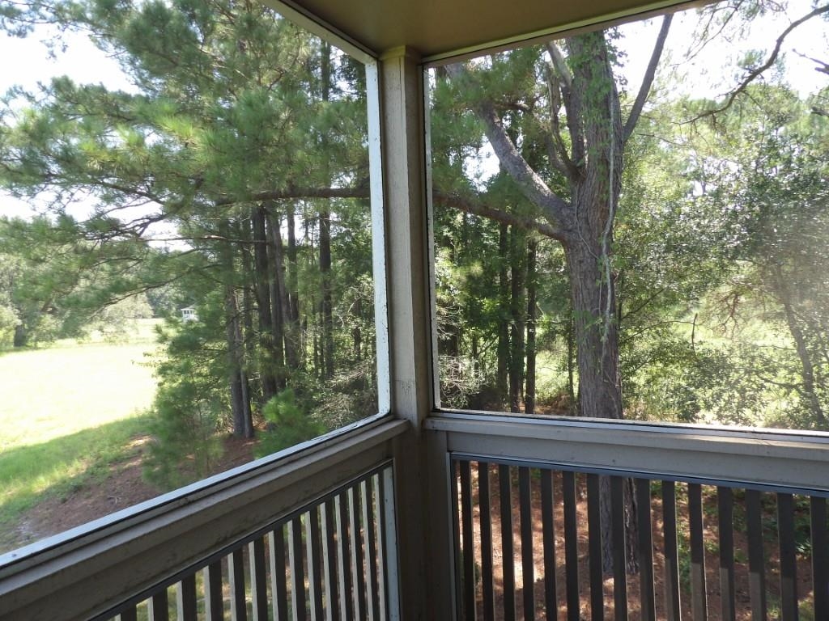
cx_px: 414
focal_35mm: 24
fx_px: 575
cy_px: 310
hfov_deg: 71.6
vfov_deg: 56.8
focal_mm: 4.3
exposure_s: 1/74
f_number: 3.2
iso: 100
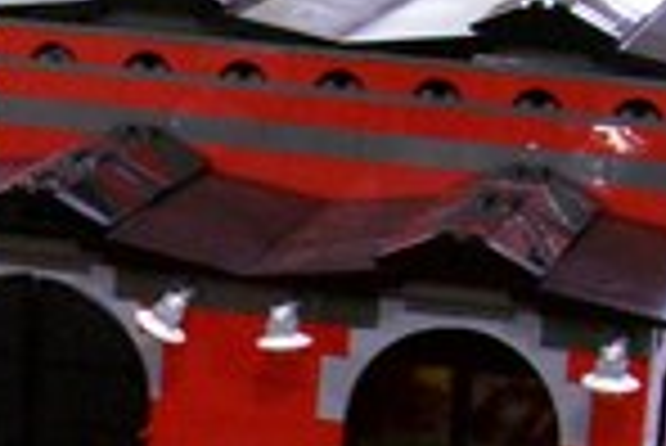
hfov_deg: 10.6
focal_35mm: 189
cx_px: -207
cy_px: 378
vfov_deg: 7.3
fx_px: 3500
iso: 160
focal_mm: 7
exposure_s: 1/8
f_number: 2.9
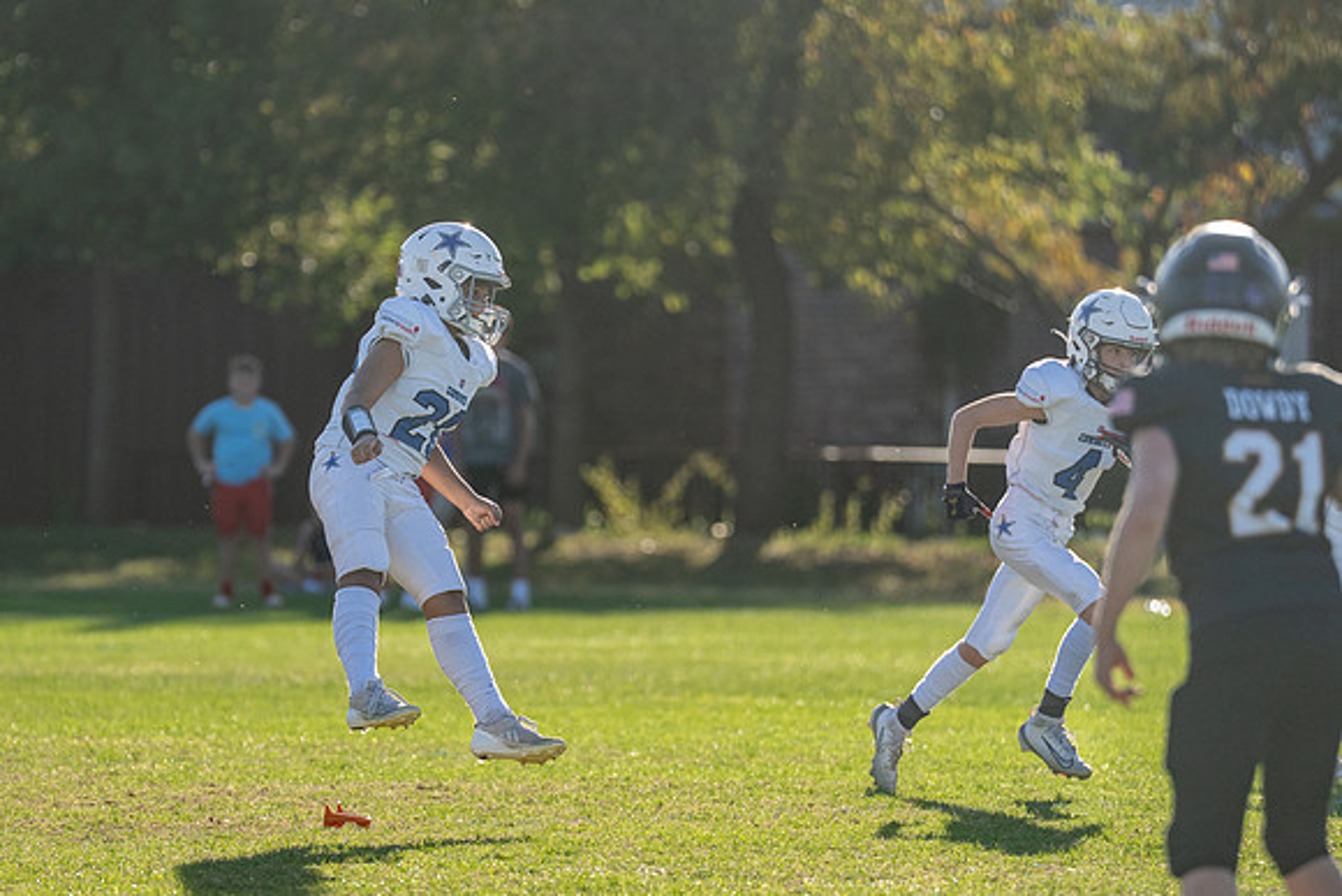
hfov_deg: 5.8
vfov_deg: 3.9
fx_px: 13154
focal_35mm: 353
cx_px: 515
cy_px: 580
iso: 320
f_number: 2.8
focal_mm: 200
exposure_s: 1/4000
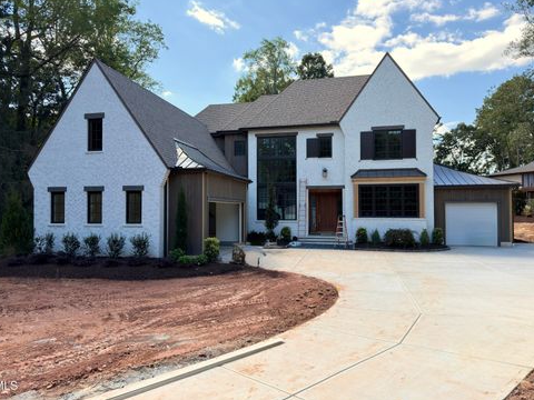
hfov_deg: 69.4
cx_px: 263
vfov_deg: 54.9
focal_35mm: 25
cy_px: 196
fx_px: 386
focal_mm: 6.76
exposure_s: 1/1818
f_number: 1.78
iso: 100
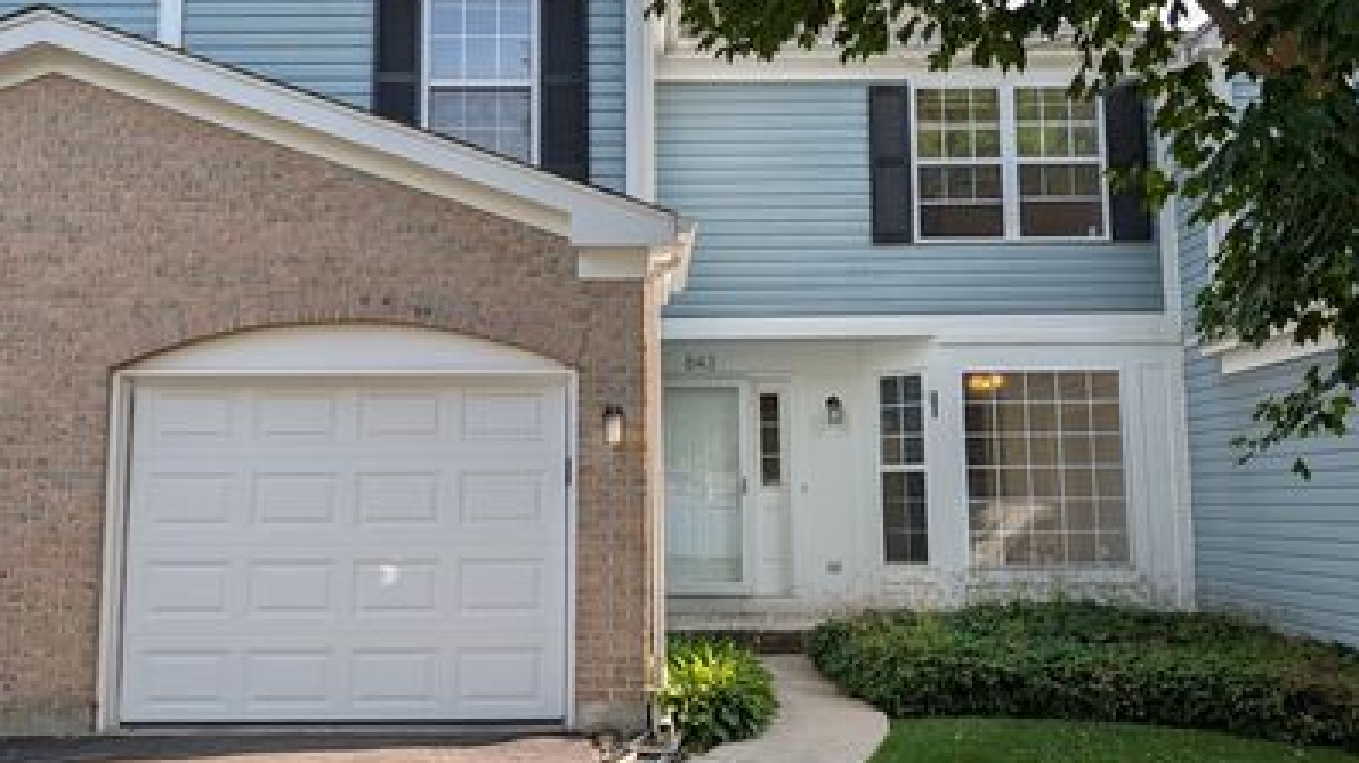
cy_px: 347
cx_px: 661
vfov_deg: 35.6
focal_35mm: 33
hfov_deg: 59.5
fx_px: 1189
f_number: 1.68
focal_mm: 6.9
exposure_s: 1/441
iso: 25
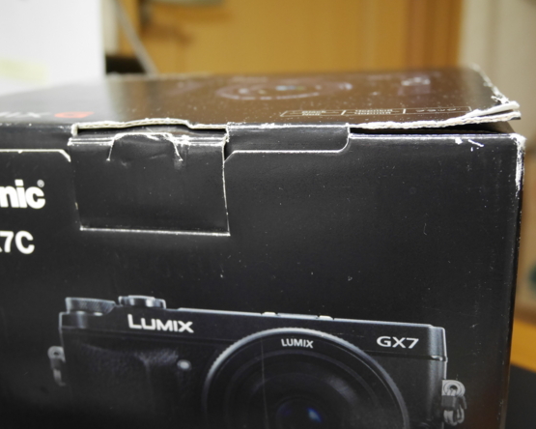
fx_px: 603
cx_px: 276
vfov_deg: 39.2
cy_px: 214
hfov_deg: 47.9
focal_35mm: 38
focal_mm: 18
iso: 1250
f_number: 4.2
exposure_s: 1/60
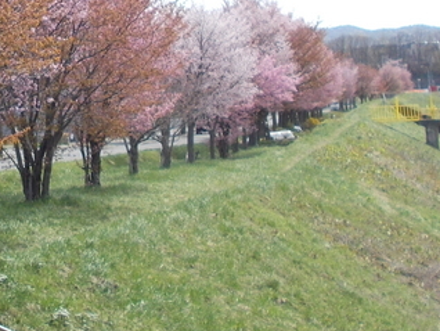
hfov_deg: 19.2
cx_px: -44
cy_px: -30
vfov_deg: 14.8
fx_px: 1247
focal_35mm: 98
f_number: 3.2
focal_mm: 4.6
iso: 80
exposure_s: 1/500
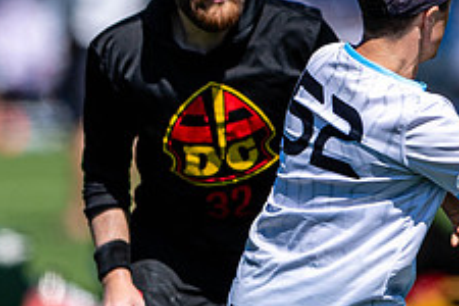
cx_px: 414
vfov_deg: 0.9
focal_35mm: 1597
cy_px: 156
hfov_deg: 1.3
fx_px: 20360
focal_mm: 400
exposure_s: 1/3200
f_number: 2.8
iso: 100
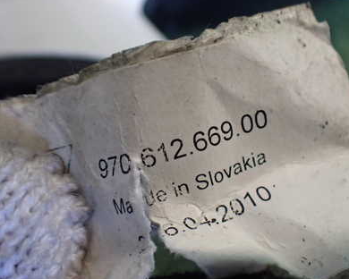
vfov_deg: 33.4
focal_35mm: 45
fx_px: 465
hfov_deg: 41.1
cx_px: 182
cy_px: 162
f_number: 2.3
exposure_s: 1/125
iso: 400
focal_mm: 5.4
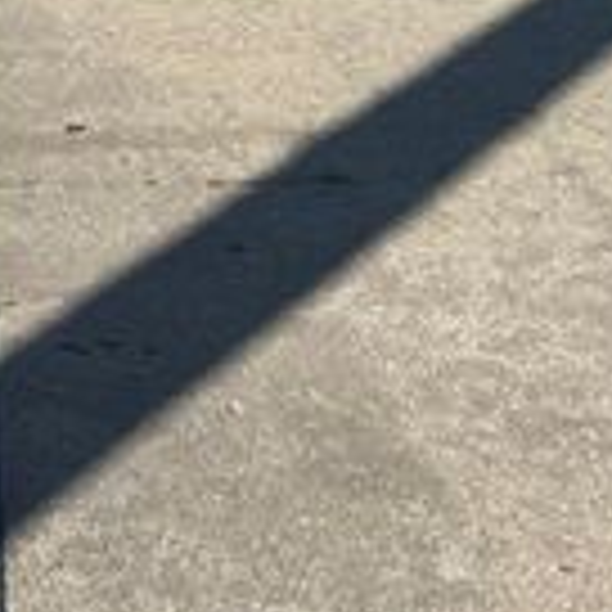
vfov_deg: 12.3
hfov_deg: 15.3
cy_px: -844
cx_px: 72
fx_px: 2260
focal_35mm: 113
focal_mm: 5.7
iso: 50
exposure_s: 1/5076
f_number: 1.5
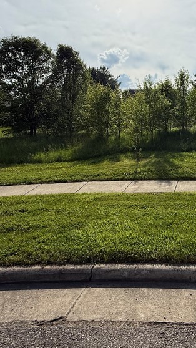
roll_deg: -0.1
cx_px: 190
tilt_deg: -0.3
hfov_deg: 37.7
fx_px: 259
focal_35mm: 28
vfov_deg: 66.8
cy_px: 129
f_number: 2.2
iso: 64
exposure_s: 1/4425
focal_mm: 2.22
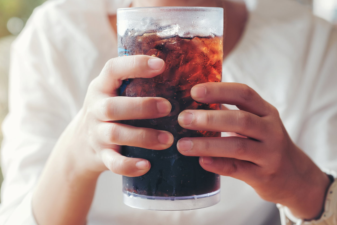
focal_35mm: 78
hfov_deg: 26.0
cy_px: 117
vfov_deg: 17.5
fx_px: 730
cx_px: 173
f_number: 3.2
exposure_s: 1/80
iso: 500
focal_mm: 47
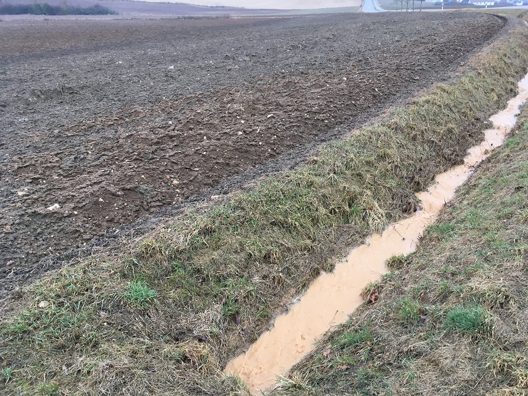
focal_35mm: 29
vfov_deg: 48.2
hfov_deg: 61.7
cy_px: 198
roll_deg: +2.7
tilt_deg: -20.8
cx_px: 264
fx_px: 442
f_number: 2.2
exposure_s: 1/33
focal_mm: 4.15
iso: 25
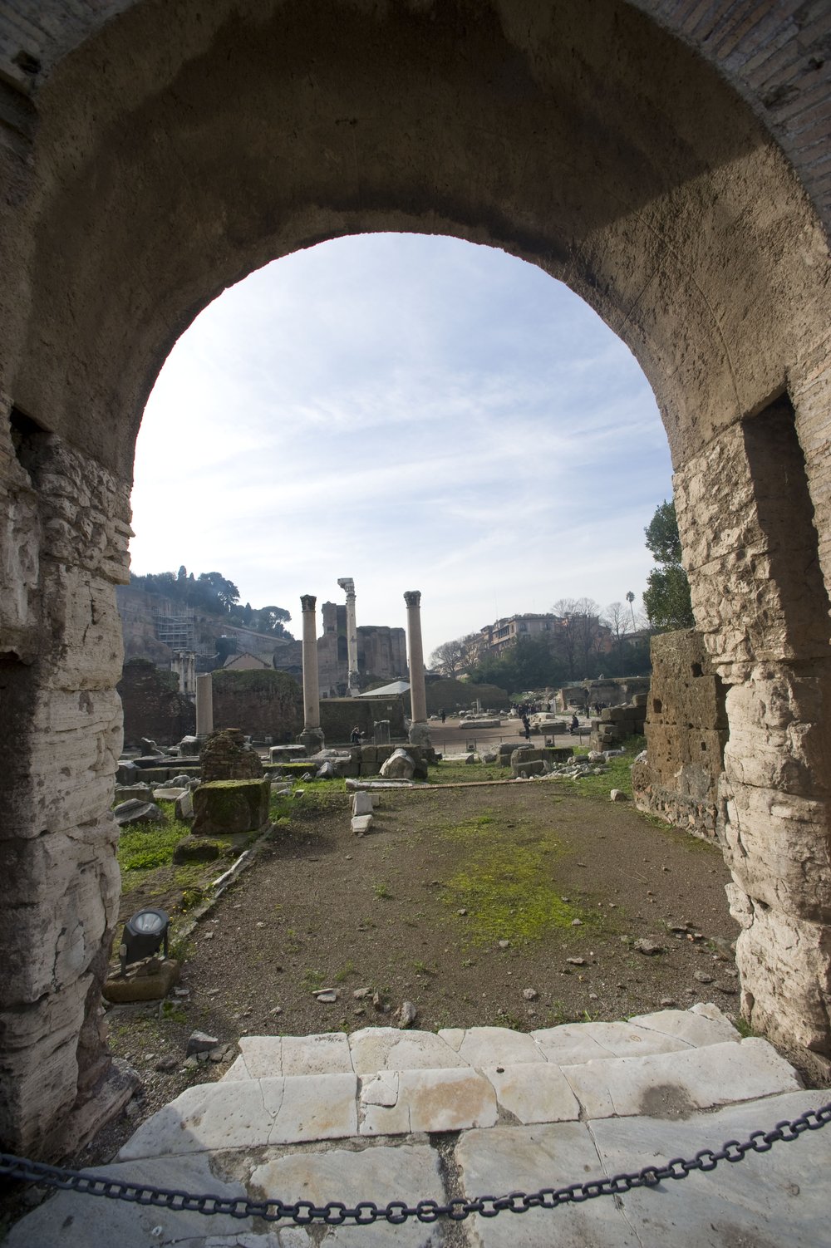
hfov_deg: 81.2
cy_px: 624
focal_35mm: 14
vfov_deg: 104.3
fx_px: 485
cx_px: 416
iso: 200
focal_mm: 14
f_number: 10
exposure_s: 1/320
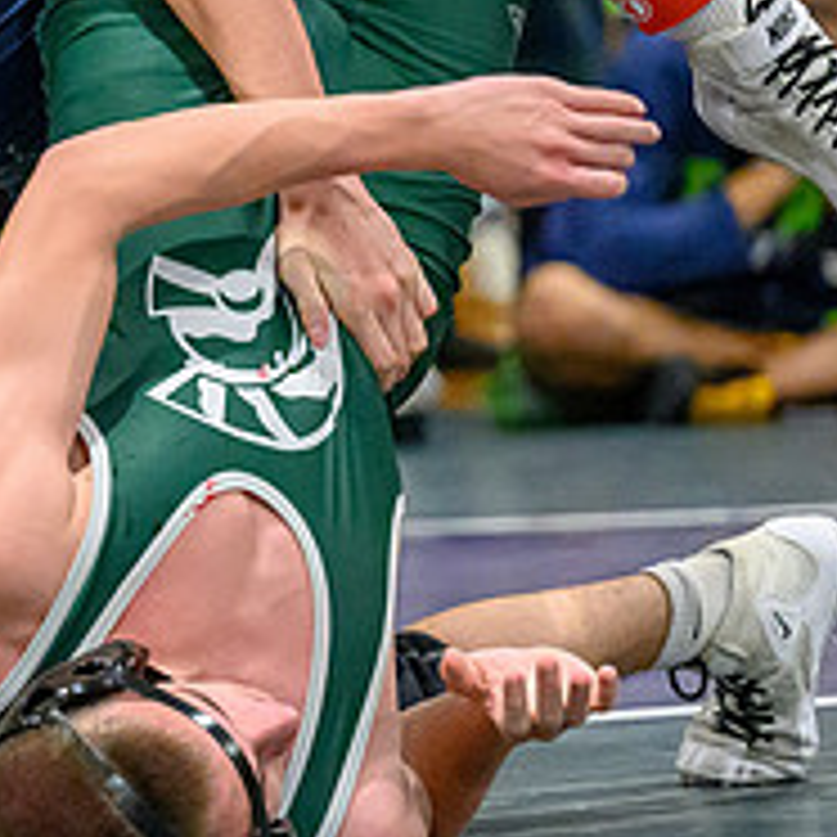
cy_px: 391
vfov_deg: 4.5
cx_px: -544
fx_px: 10696
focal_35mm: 391
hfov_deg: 4.4
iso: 10000
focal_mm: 110
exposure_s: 1/800
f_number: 2.8
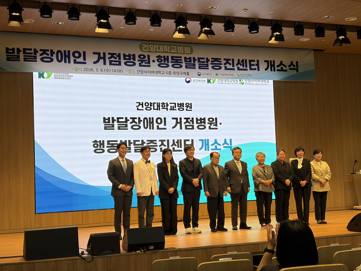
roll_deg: +2.3
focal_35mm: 52
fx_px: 542
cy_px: 136
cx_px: 180
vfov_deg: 28.0
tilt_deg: +4.1
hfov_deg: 36.8
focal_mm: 5.96
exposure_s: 1/120
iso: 32
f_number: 1.6
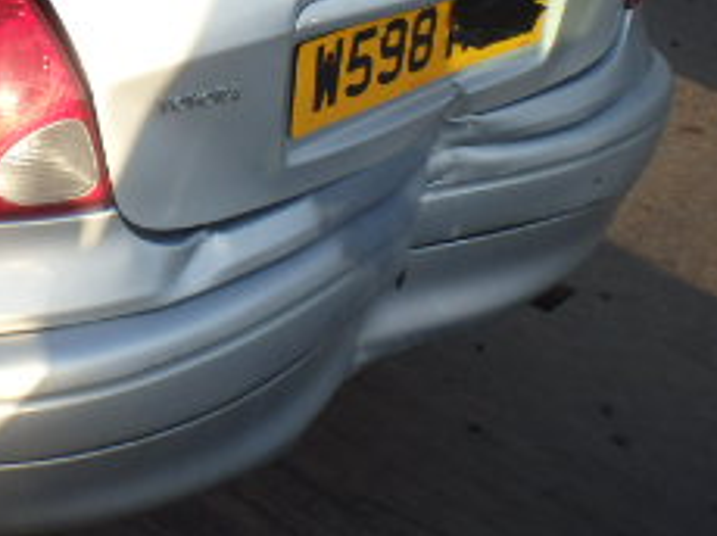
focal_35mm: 78
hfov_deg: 22.7
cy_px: -3
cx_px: -181
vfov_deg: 18.4
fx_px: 1614
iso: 125
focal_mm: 5
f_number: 3.9
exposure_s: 1/250
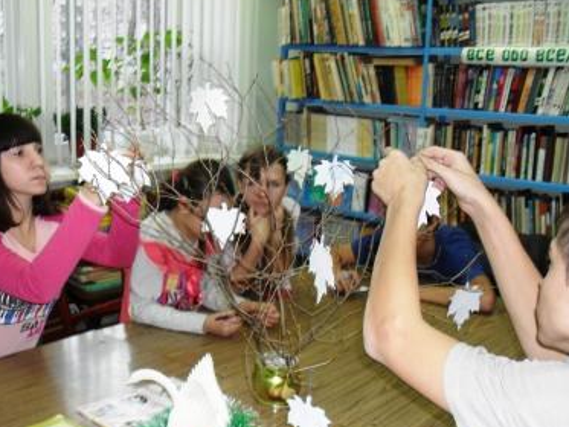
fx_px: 691
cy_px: 242
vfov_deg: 34.3
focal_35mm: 42
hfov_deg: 44.6
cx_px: 239
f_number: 3.2
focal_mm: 6.3
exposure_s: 1/45
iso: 200
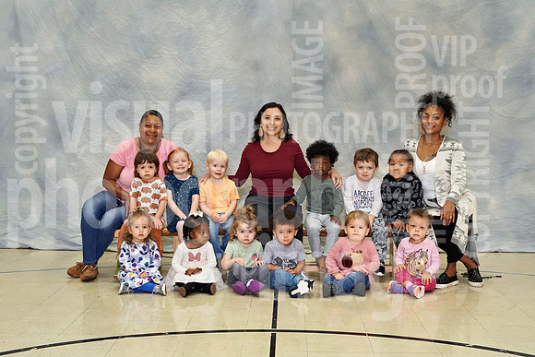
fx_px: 870
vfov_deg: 23.2
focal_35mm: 58
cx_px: 268
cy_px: 178
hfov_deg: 34.2
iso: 800
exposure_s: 1/80
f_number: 8
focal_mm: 39
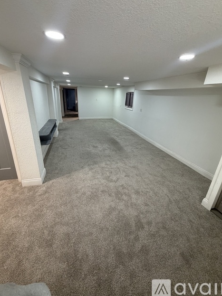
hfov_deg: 81.7
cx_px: 110
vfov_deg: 98.1
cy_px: 140
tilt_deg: -17.6
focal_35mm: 15
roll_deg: -1.8
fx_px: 128
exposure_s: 1/60
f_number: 2.2
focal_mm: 2.22
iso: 200
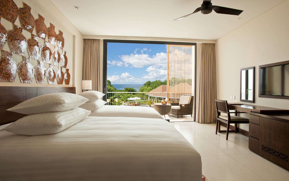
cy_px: 87
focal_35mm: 20
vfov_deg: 59.7
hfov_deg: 85.0
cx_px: 147
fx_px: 158
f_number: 10
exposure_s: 1/100
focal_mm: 19
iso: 160
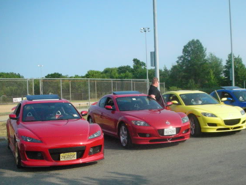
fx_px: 355
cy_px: 116
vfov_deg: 29.0
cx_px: 146
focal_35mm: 50
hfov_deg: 38.1
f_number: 8.5
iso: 400
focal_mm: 5.8
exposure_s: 1/444
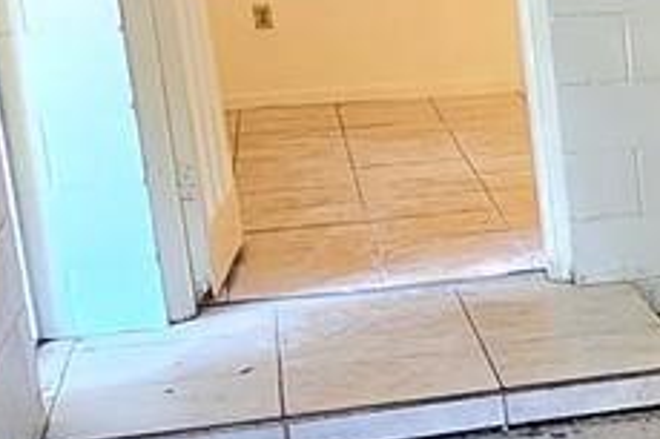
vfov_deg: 14.5
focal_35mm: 94
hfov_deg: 15.3
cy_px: 270
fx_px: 1722
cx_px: 1472
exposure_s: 1/60.2
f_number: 2.2
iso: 320
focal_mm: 2.2
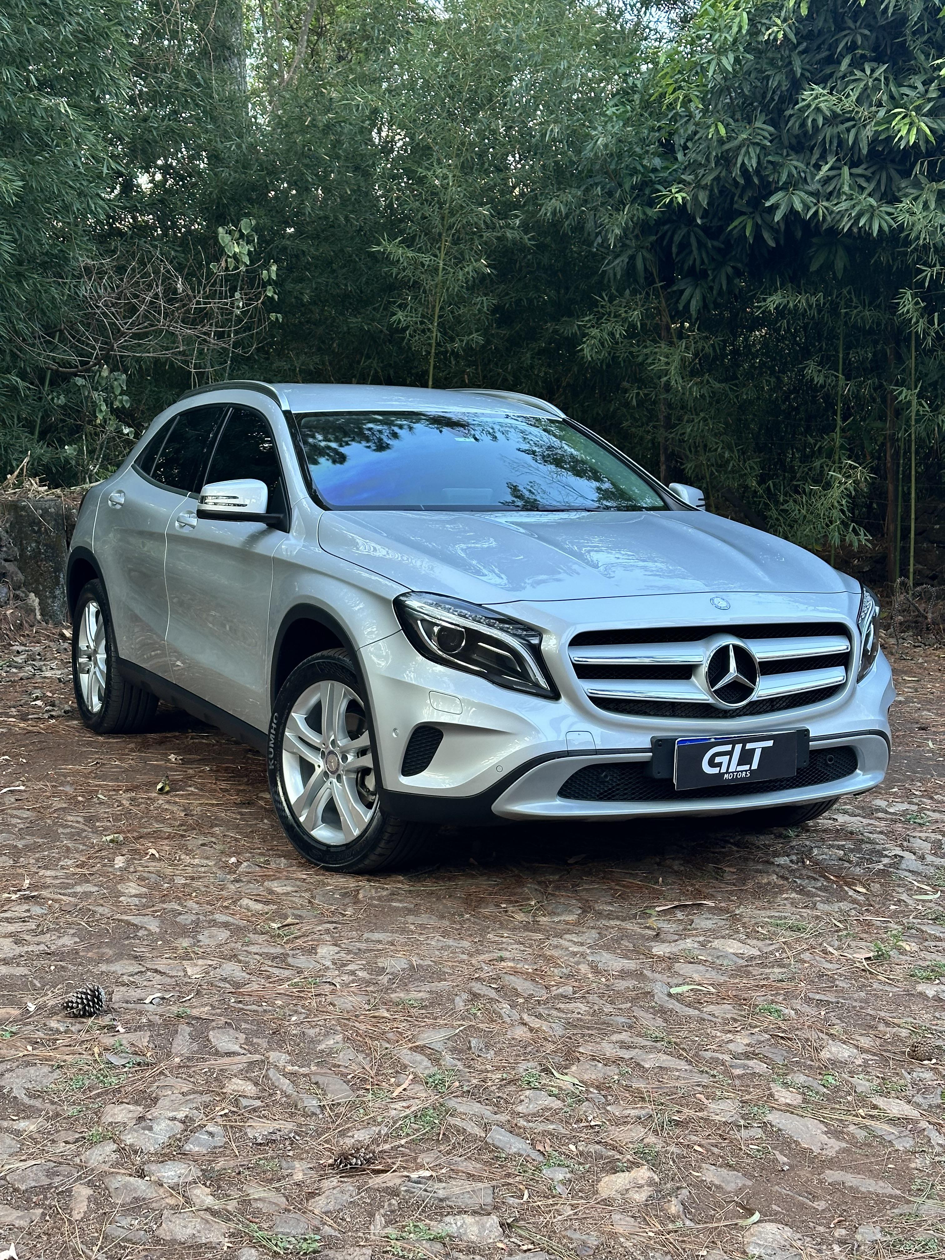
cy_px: 630
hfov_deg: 30.3
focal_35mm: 48
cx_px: 472
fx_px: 1747
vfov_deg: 39.7
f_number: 1.78
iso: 50
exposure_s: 1/121
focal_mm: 6.86
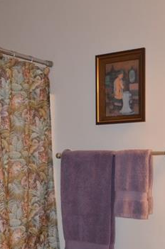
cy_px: 191
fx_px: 408
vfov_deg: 33.3
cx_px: 110
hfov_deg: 22.8
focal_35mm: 59
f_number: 3.5
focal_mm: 18
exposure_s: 1/60
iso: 800
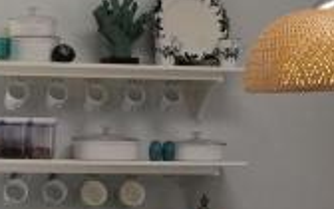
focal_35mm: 117
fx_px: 1065
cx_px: -60
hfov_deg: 17.1
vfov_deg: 10.7
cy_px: 334
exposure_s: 1/60
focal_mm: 4.15
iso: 40
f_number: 2.2
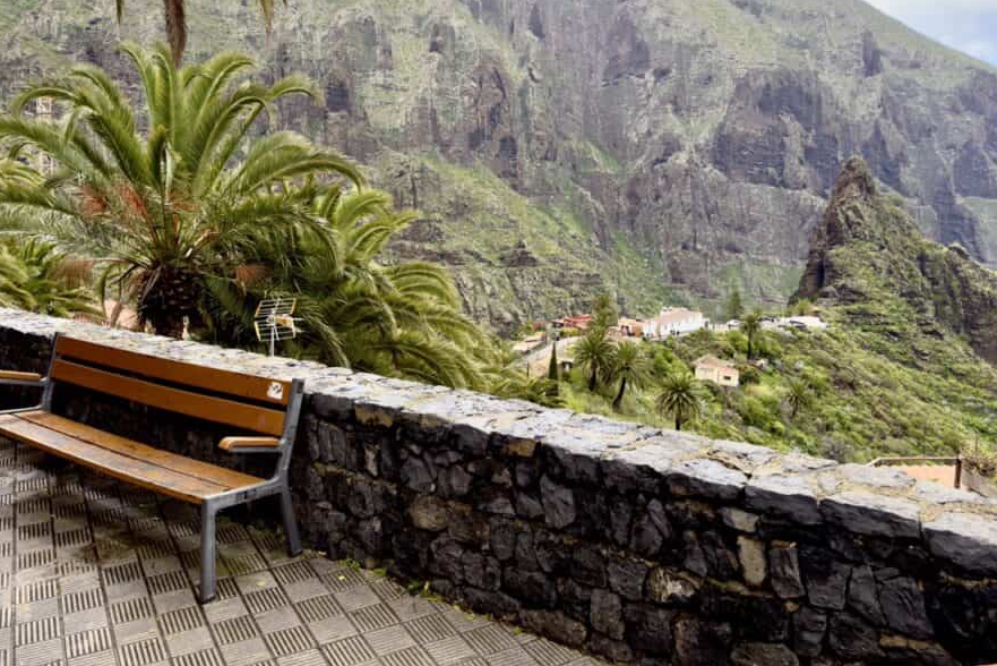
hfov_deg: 63.4
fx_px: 803
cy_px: 250
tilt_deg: -5.7
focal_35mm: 29
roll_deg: -0.4
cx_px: 437
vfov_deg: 44.6
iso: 100
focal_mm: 6.76
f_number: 1.78
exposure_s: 1/980
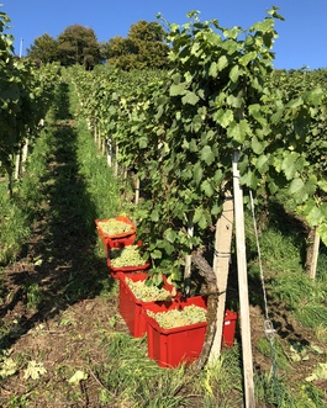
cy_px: 180
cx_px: 149
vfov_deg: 54.1
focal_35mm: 33
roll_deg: +1.0
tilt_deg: +15.2
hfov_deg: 44.5
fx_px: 399
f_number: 1.8
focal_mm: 3.99
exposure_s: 1/827
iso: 20
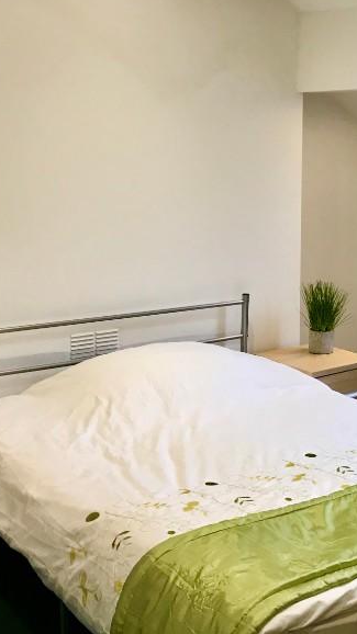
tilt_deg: -8.5
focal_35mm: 54
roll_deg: -0.9
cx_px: 300
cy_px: 267
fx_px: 909
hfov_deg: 21.9
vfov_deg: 38.4
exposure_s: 1/20
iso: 32
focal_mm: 3.99
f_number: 1.8
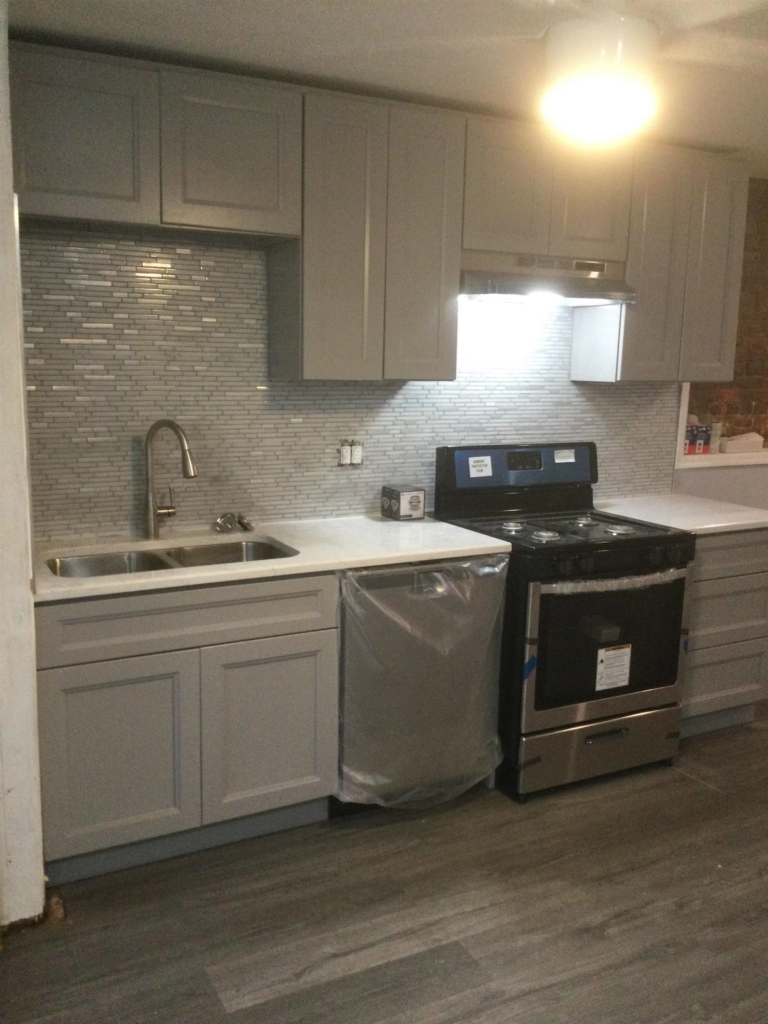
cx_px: 384
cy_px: 512
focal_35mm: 31
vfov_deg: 58.4
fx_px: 917
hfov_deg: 45.4
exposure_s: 1/30
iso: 125
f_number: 2.4
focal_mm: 3.3
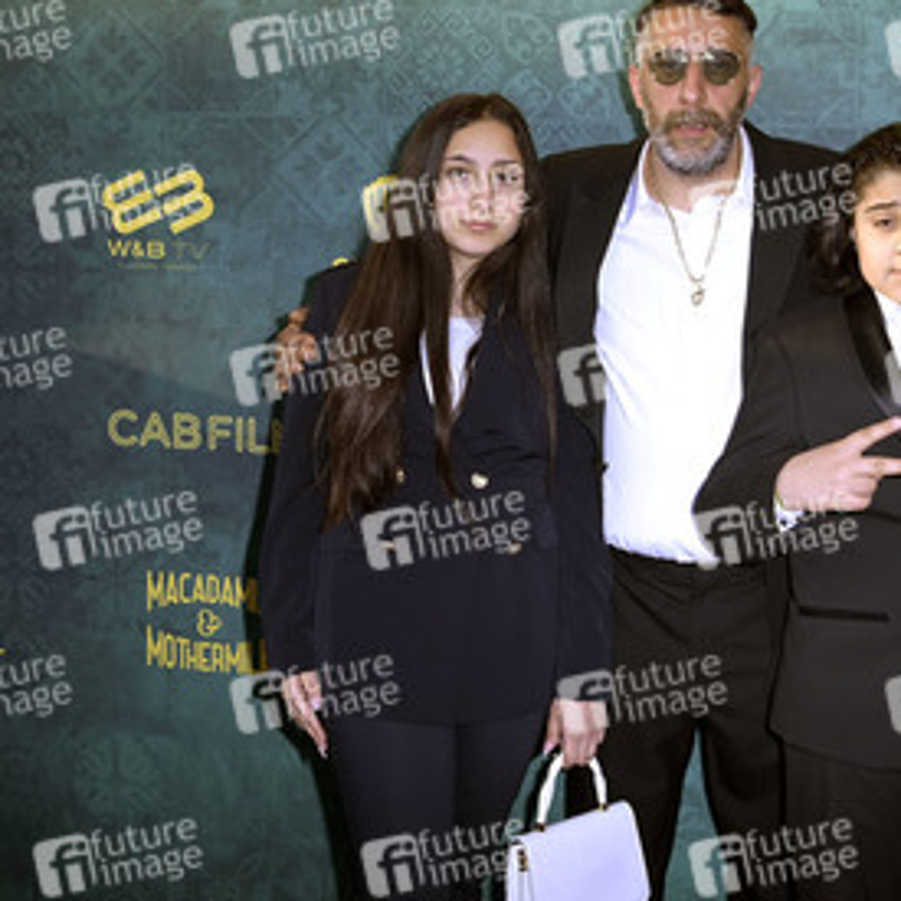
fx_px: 1561
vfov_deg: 32.2
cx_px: 686
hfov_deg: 31.6
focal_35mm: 53
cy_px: 449
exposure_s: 1/250
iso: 400
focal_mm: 38
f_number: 5.6
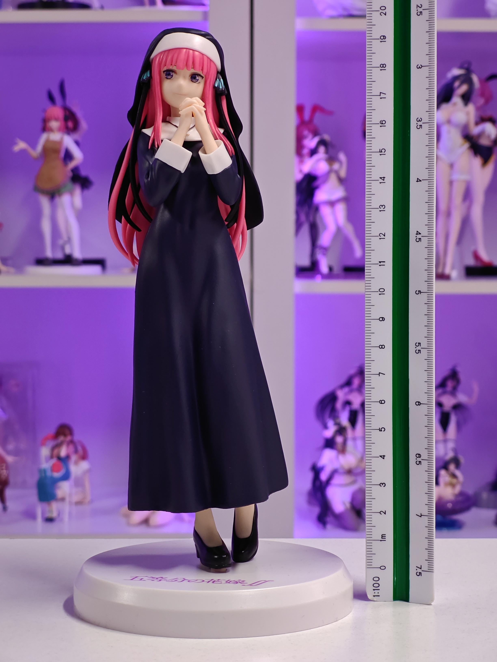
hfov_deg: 18.4
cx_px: 248
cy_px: 331
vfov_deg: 24.4
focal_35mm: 80
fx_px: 1531
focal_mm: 7.48
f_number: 2.4
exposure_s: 1/33.3
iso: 640
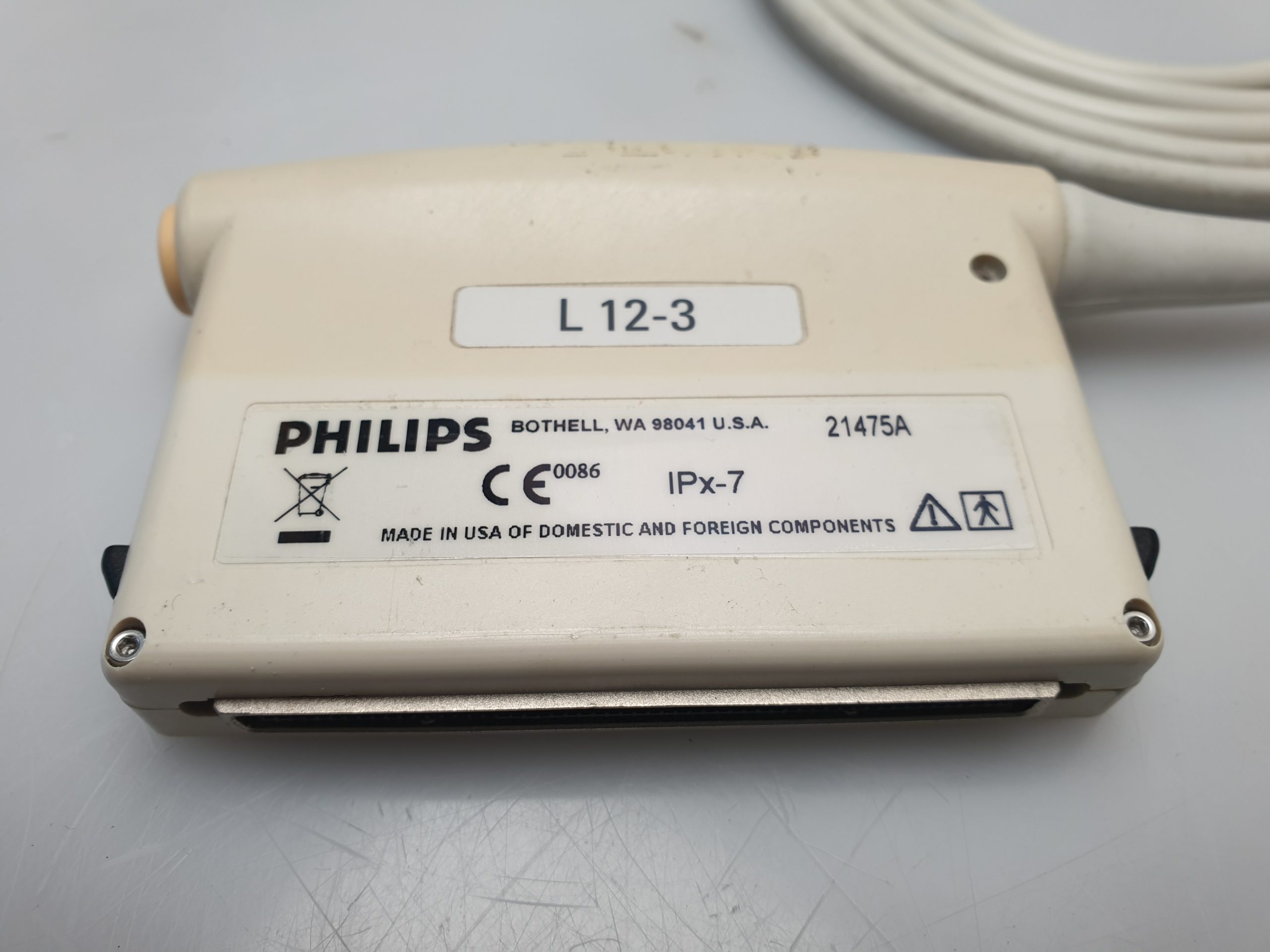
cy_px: 476
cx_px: 635
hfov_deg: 67.3
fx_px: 954
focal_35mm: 26
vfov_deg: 53.1
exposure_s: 1/50
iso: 50
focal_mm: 4.3
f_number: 2.4
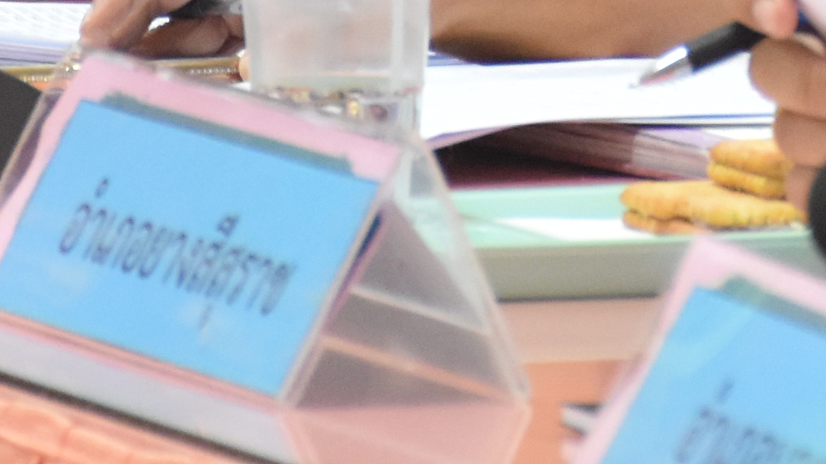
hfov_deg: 2.8
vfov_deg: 1.6
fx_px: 16775
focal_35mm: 766
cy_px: -518
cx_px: 835
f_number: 5.6
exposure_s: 1/60
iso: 2000
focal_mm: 100
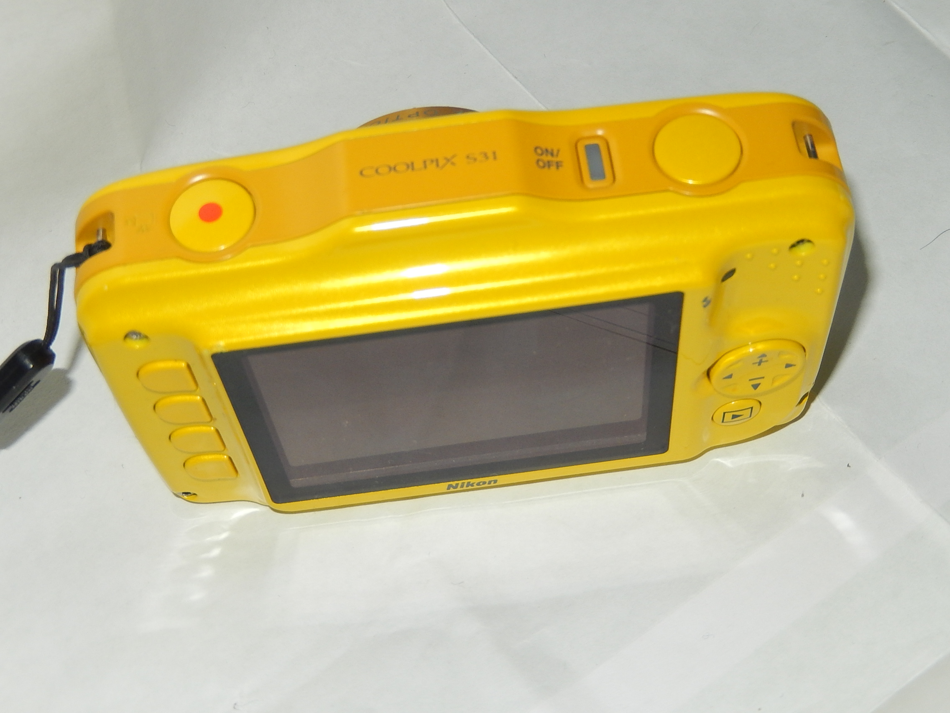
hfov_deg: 33.2
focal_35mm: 58
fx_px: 1592
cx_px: 475
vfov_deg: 25.2
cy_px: 356
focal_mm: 10.4
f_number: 9.2
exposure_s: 1/30
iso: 200
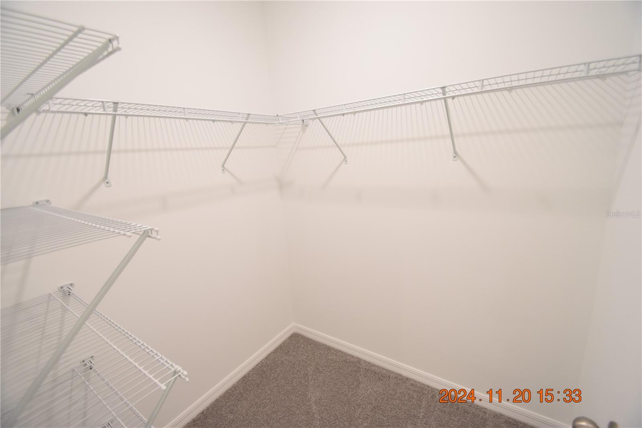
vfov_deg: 77.3
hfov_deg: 100.4
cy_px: 214
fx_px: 267
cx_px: 321
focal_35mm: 15
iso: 1100
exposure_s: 1/60
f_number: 3.5
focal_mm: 10
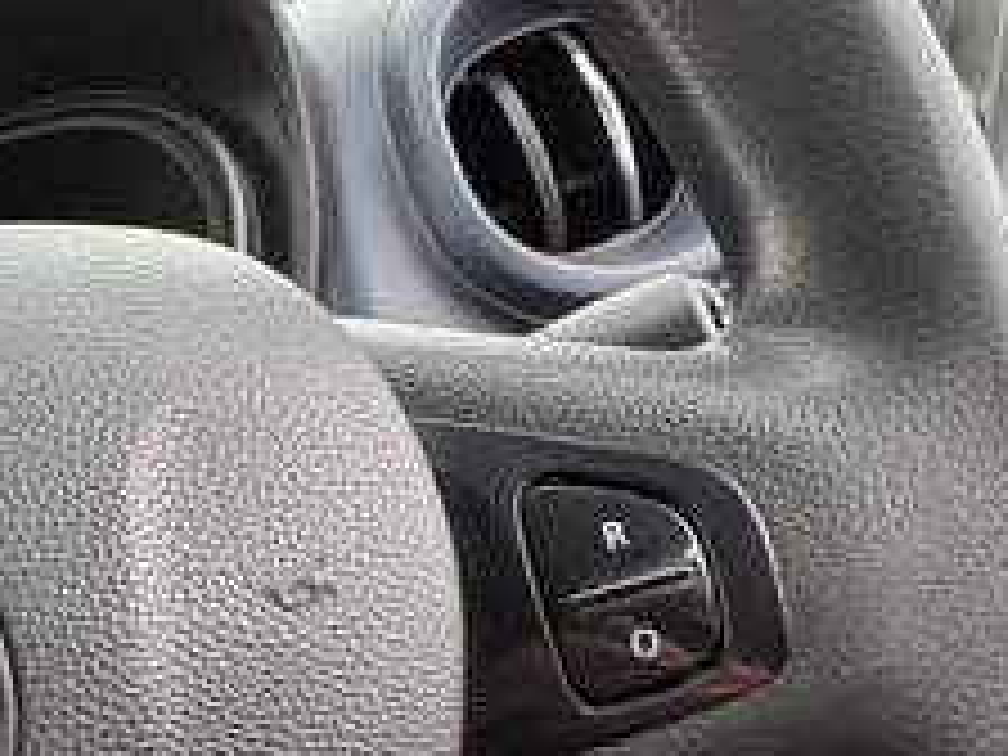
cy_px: 936
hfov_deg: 31.2
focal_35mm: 56
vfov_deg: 23.6
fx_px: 1631
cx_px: -54
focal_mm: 2.22
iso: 200
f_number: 2.2
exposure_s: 1/99
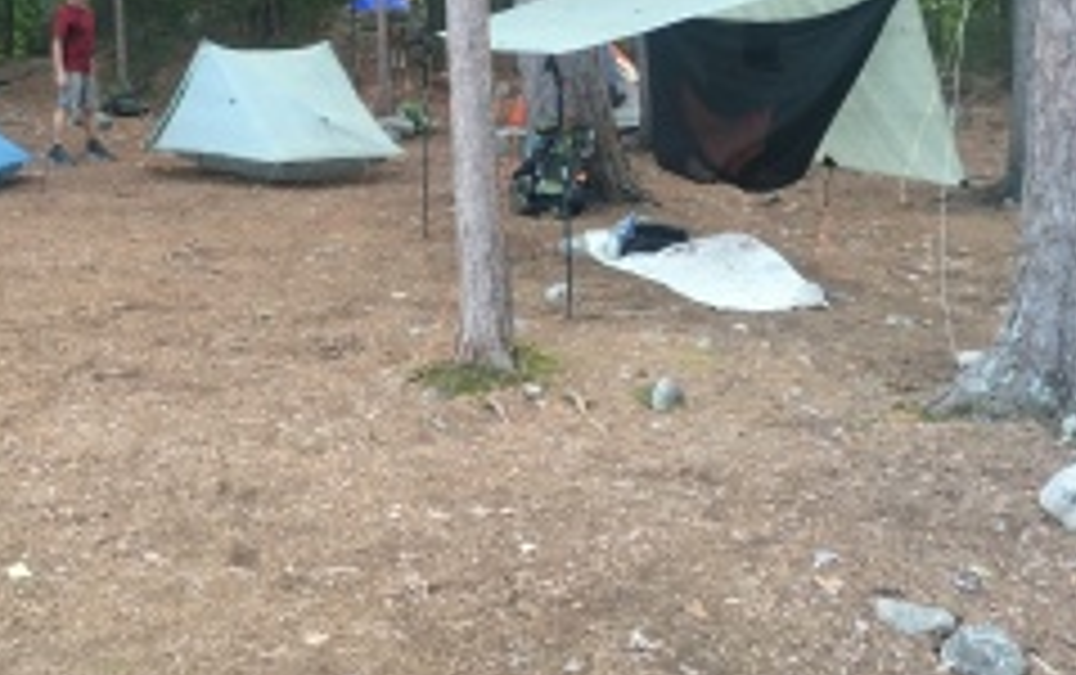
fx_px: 1380
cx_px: 306
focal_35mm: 47
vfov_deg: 27.0
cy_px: 140
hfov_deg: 41.7
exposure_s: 1/30
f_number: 2.2
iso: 40
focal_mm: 4.15
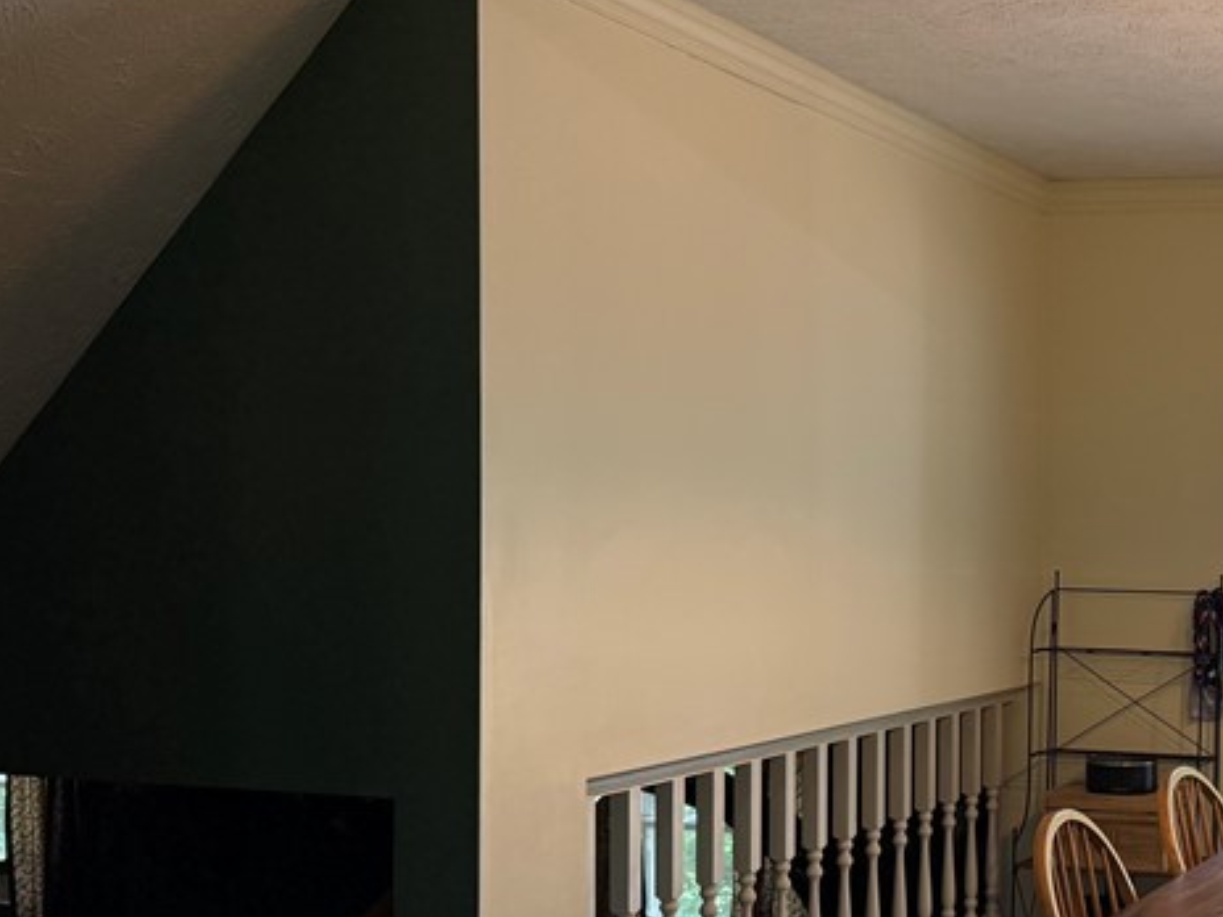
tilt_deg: -2.3
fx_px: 1873
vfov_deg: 27.4
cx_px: 1294
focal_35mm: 53
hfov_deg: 32.5
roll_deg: -1.0
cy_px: 603
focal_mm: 6.76
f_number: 1.78
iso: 200
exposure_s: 1/225
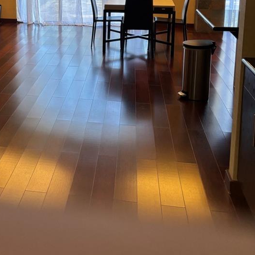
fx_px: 433
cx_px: 40
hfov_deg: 31.7
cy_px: 24
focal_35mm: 52
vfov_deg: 31.2
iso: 200
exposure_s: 1/60
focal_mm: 5.96
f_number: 1.6
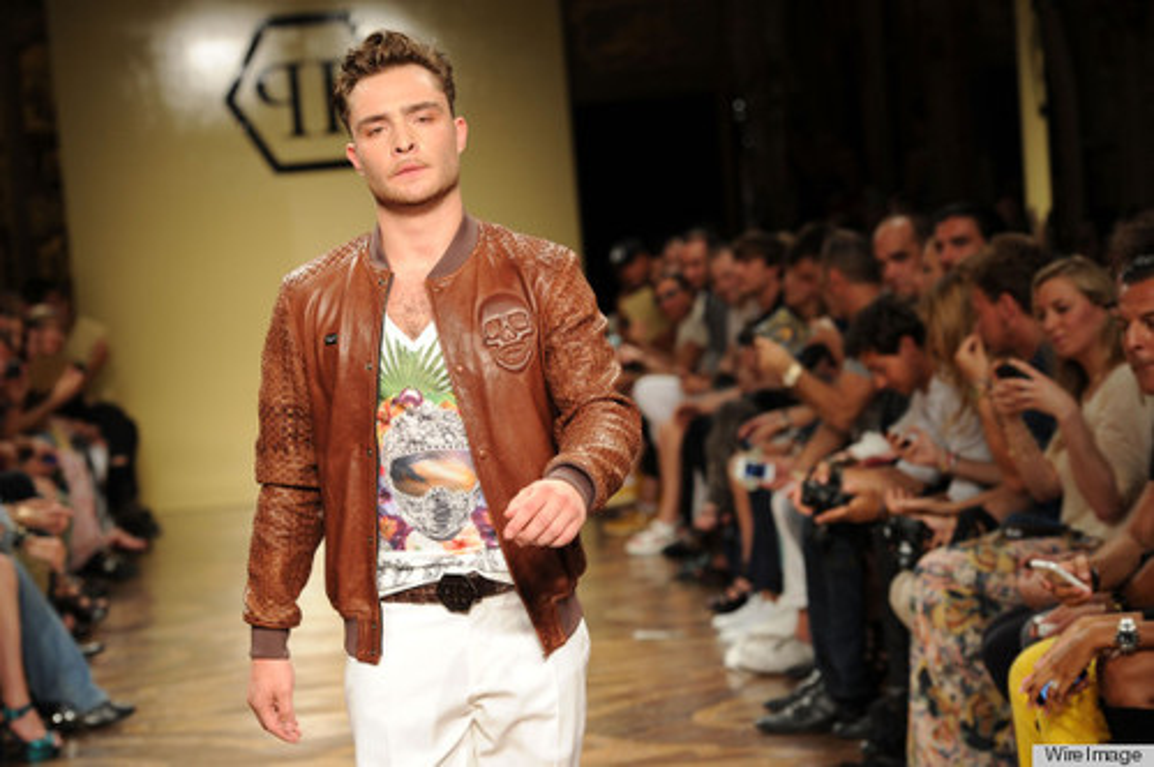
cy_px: 384
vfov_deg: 12.2
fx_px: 3586
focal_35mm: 112
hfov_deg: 18.3
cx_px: 577
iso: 800
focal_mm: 112
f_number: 5.6
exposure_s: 1/400
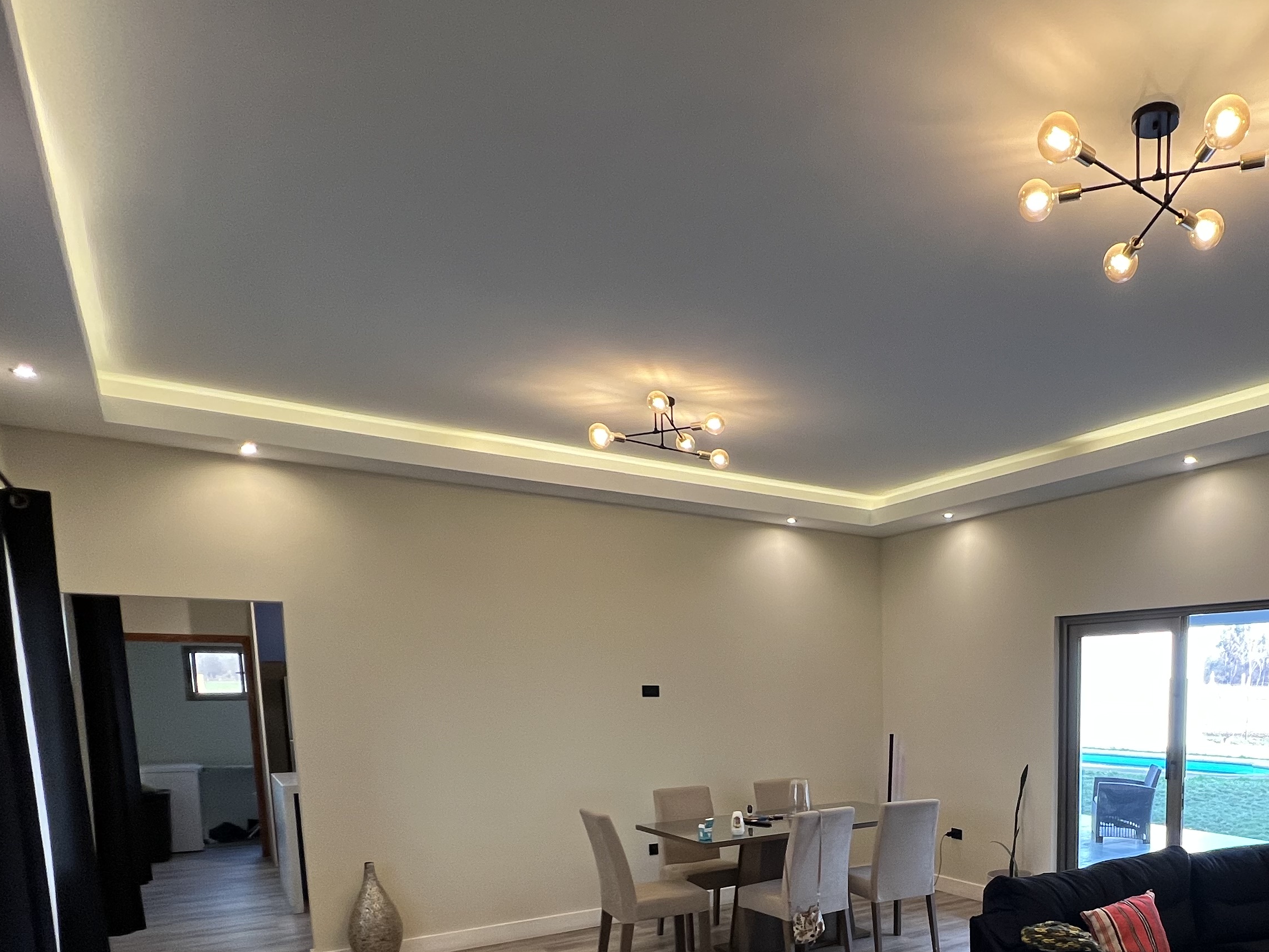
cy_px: 795
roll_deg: -0.2
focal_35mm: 23
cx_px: 948
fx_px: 843
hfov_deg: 69.2
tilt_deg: -7.4
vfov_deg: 53.9
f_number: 1.8
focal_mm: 1.57
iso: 160
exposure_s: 1/100
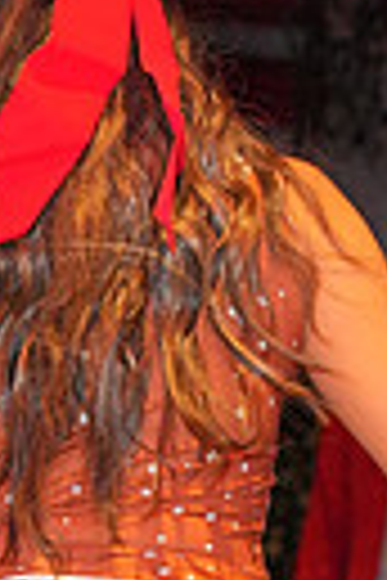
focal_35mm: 265
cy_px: 836
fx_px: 4273
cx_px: -236
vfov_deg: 7.6
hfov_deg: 5.1
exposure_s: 1/200
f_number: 4
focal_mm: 59
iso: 4000
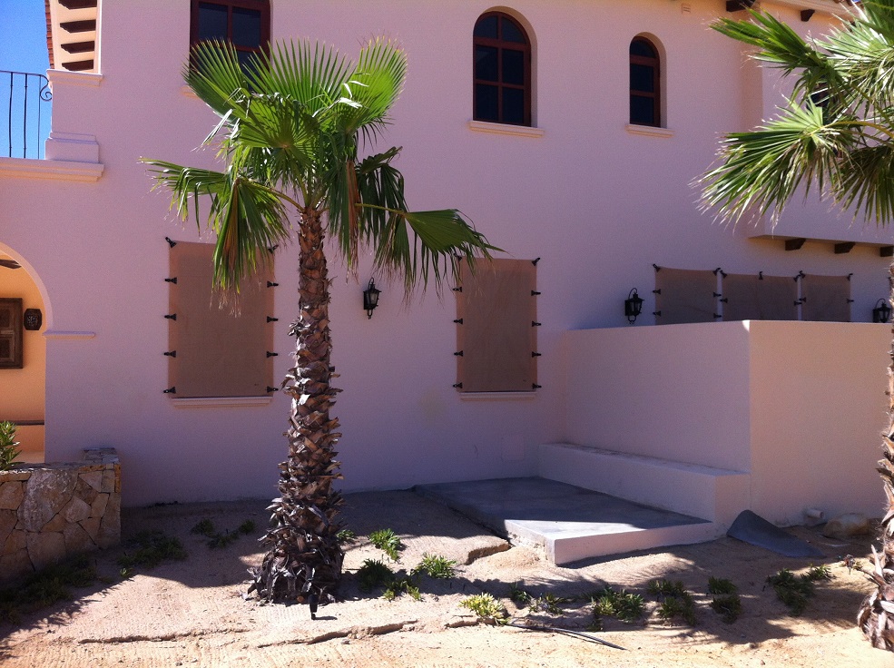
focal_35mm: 35
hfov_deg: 52.7
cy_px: 334
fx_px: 903
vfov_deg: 40.6
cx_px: 447
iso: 80
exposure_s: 1/1117
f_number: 2.8
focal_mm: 3.85
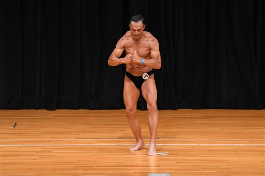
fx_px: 1876
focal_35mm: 255
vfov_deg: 5.4
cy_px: 88
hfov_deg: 8.1
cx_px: 132
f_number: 5.6
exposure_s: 1/400
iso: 3200
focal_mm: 170
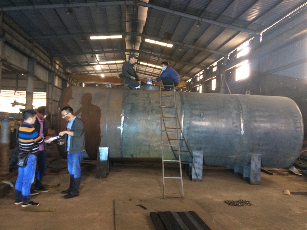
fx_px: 257
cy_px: 115
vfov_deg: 48.2
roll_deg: -3.1
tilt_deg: +1.2
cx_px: 154
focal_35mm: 29
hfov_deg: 61.7
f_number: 2.2
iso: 250
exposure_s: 1/17
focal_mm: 4.15
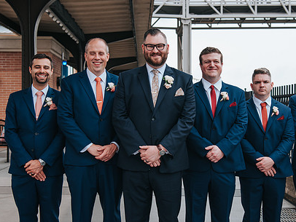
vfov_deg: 28.1
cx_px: 175
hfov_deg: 36.7
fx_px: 445
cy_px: 117
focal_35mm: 52
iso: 140
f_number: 4
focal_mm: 36
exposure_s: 1/320
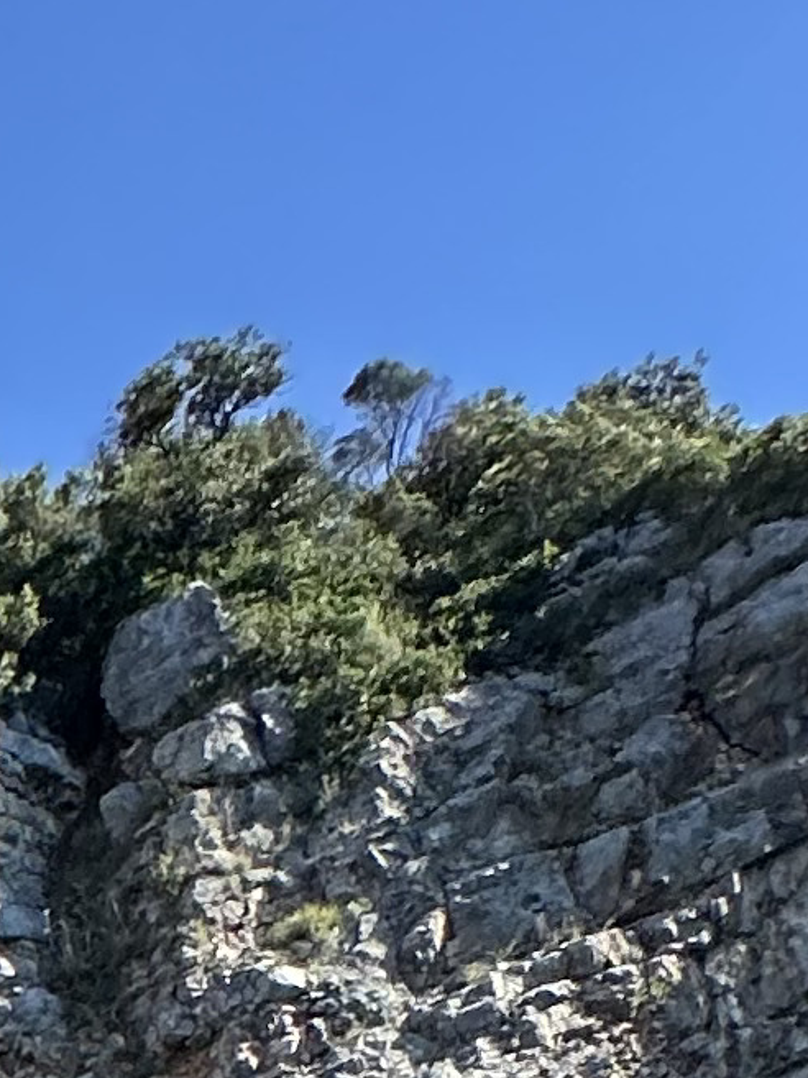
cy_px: 2398
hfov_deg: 11.0
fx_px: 2677
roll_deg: -0.3
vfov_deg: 15.6
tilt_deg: +11.1
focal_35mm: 86
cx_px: -1634
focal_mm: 2.22
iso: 40
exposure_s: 1/581
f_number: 2.2
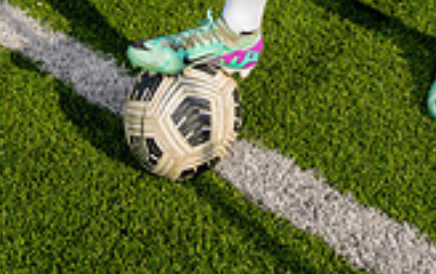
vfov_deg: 14.9
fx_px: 797
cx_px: 354
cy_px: -314
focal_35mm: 67
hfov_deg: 29.8
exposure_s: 1/125
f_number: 7.1
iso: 50
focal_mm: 24
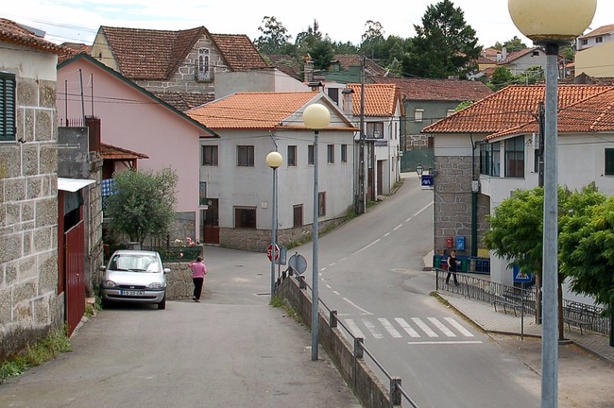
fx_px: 1227
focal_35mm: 72
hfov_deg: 27.6
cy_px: 142
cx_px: 482
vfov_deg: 18.8
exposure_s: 1/250
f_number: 8
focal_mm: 26
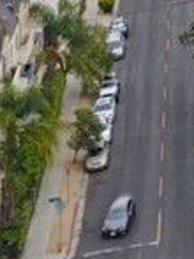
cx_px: 623
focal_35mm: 188
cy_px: 77
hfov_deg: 6.9
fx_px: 1407
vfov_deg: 10.5
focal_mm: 10.3
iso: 100
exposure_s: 1/50
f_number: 7.1
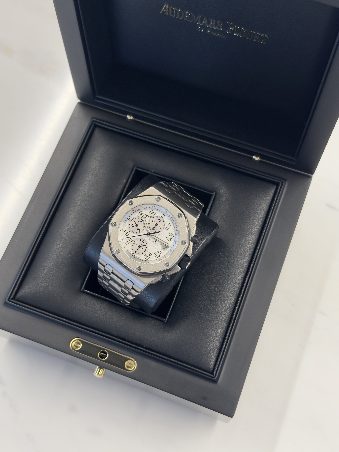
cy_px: 226
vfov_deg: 39.7
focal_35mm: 48
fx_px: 627
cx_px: 170
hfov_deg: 30.3
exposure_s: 1/100
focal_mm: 6.76
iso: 320
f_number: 1.78
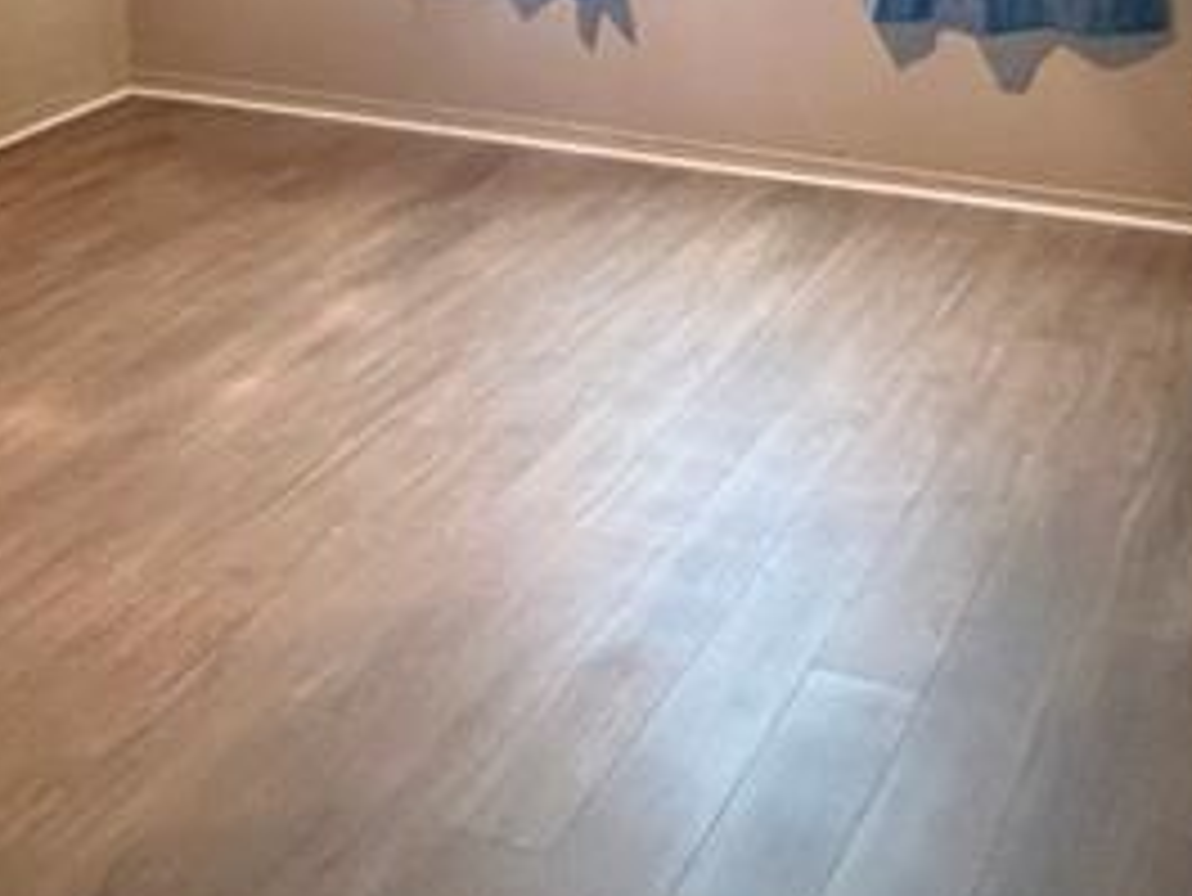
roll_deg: +2.1
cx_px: 612
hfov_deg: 35.5
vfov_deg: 23.8
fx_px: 1860
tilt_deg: -4.4
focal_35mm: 54
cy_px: -266
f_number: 2.2
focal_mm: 2.22
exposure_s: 1/60
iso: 800
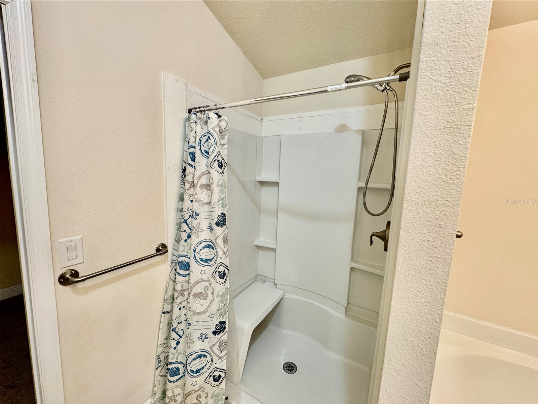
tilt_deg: -6.9
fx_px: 218
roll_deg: -1.3
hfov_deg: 102.1
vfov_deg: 85.7
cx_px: 269
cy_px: 202
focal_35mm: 14
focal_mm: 2.22
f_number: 2.2
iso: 200
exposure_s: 1/60
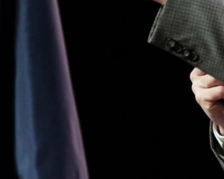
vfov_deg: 1.9
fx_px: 5463
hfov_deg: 2.3
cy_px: -5
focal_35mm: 824
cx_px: 265
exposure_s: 1/110
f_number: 4.8
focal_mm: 200
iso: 2500
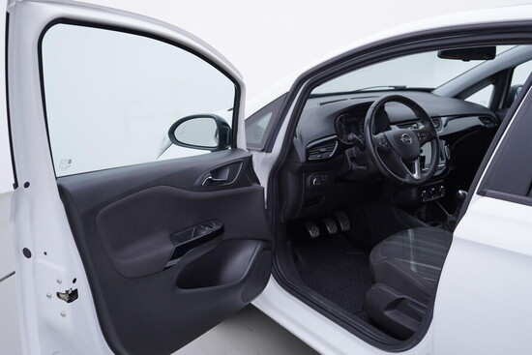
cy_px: 178
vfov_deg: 36.9
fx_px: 532
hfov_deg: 53.1
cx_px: 266
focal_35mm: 36
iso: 125
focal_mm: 24
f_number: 3.5
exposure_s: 1/60
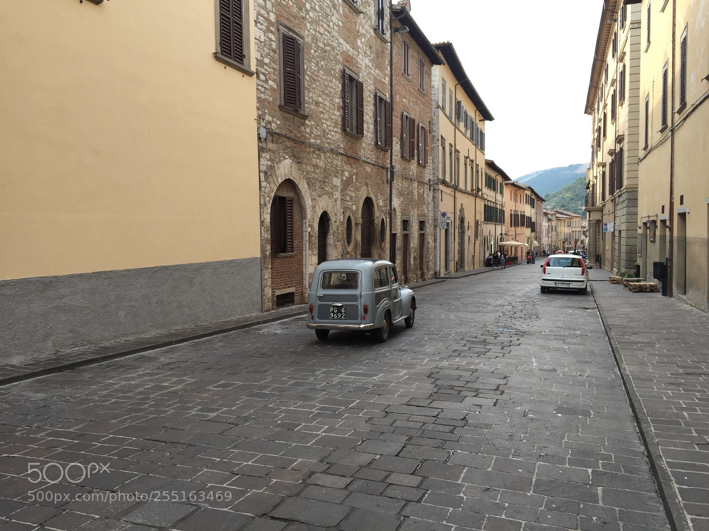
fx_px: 594
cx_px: 354
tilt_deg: -3.3
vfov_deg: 48.2
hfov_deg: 61.7
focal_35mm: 29
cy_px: 266
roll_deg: -0.4
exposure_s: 1/229
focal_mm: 4.15
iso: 32
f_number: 2.2
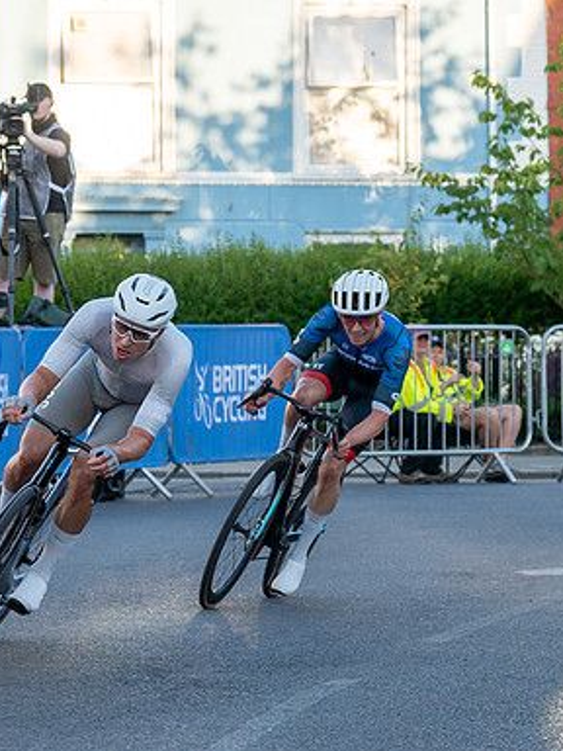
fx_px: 5421
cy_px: 401
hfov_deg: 5.9
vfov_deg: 7.9
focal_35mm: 250
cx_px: 12
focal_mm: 75
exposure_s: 1/500
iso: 320
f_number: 4.5
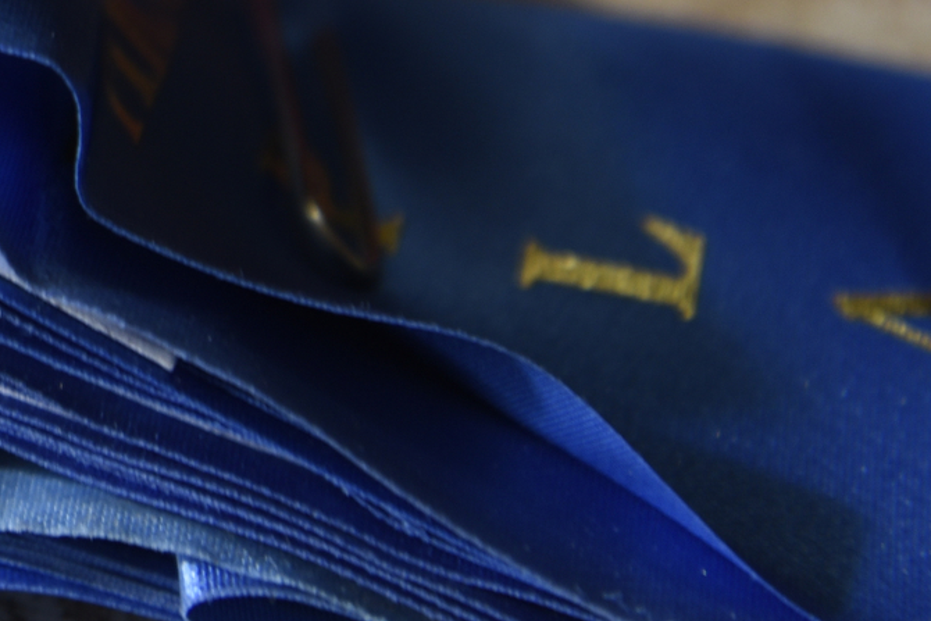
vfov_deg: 6.9
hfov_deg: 10.1
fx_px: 5095
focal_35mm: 197
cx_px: -440
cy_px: -308
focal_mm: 55
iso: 500
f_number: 4
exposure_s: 1/250
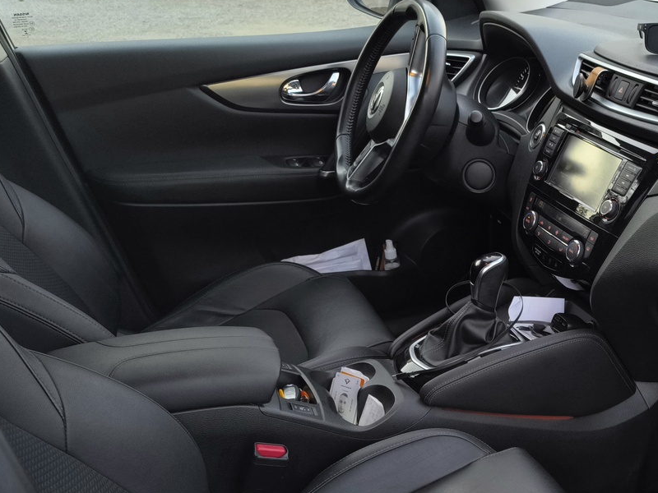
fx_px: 874
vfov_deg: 30.9
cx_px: 477
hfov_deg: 40.3
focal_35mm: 46
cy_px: 377
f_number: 1.65
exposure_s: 1/100
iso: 500
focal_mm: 6.14
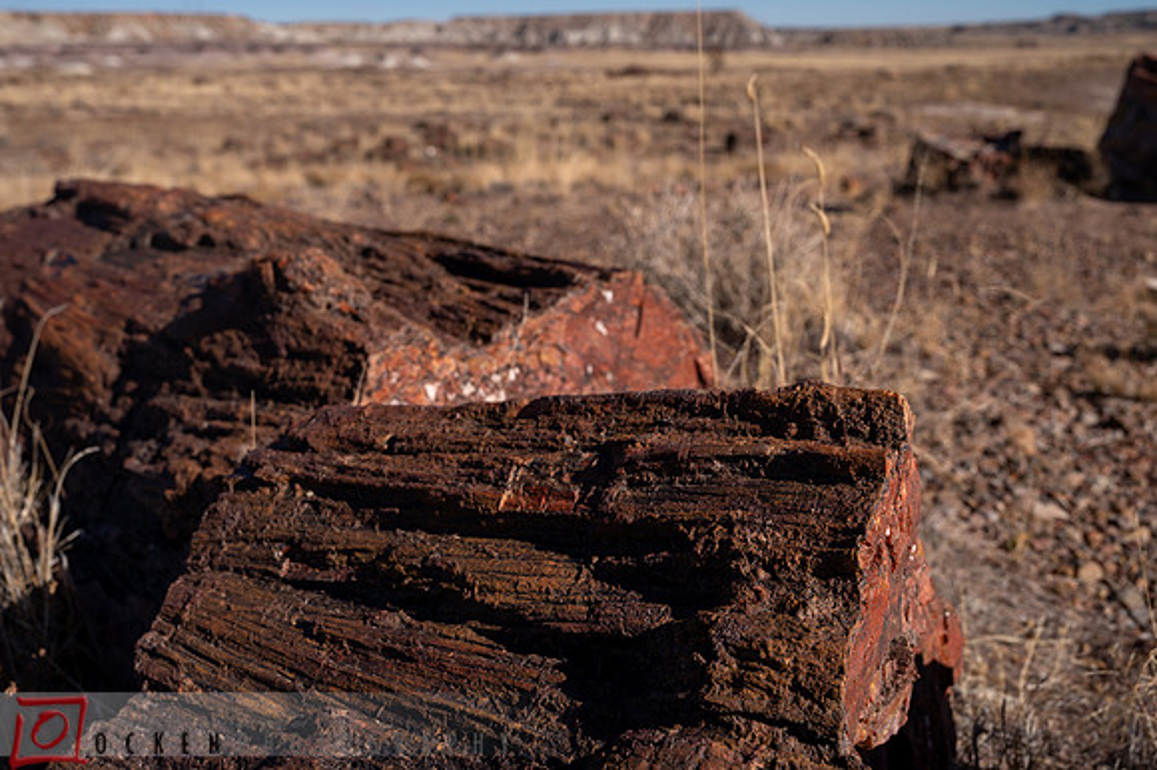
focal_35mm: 35
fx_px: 1139
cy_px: 385
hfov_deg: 53.9
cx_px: 587
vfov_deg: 37.4
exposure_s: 1/400
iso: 200
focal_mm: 34.5
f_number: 9
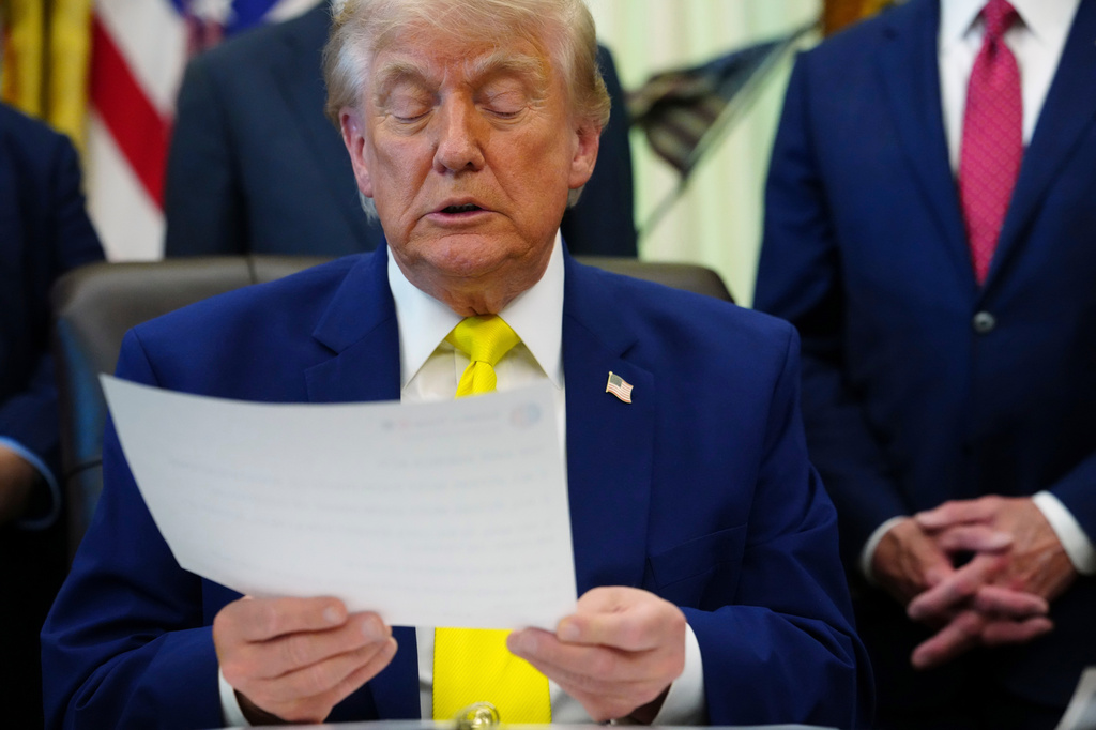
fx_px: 2800
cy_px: 365
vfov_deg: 14.9
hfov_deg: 22.1
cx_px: 548
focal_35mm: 92
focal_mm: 92
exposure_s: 1/500
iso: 6400
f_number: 3.2
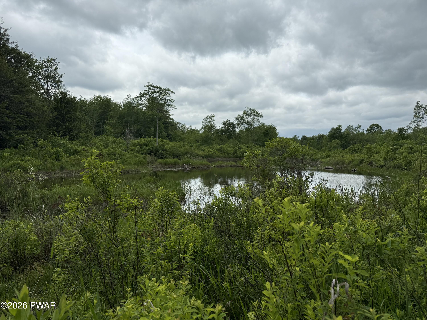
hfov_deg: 71.6
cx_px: 214
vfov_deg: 56.8
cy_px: 160
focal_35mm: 24
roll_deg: -0.9
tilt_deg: -1.0
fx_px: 296
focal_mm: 6.76
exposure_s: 1/4975
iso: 80
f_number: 1.78
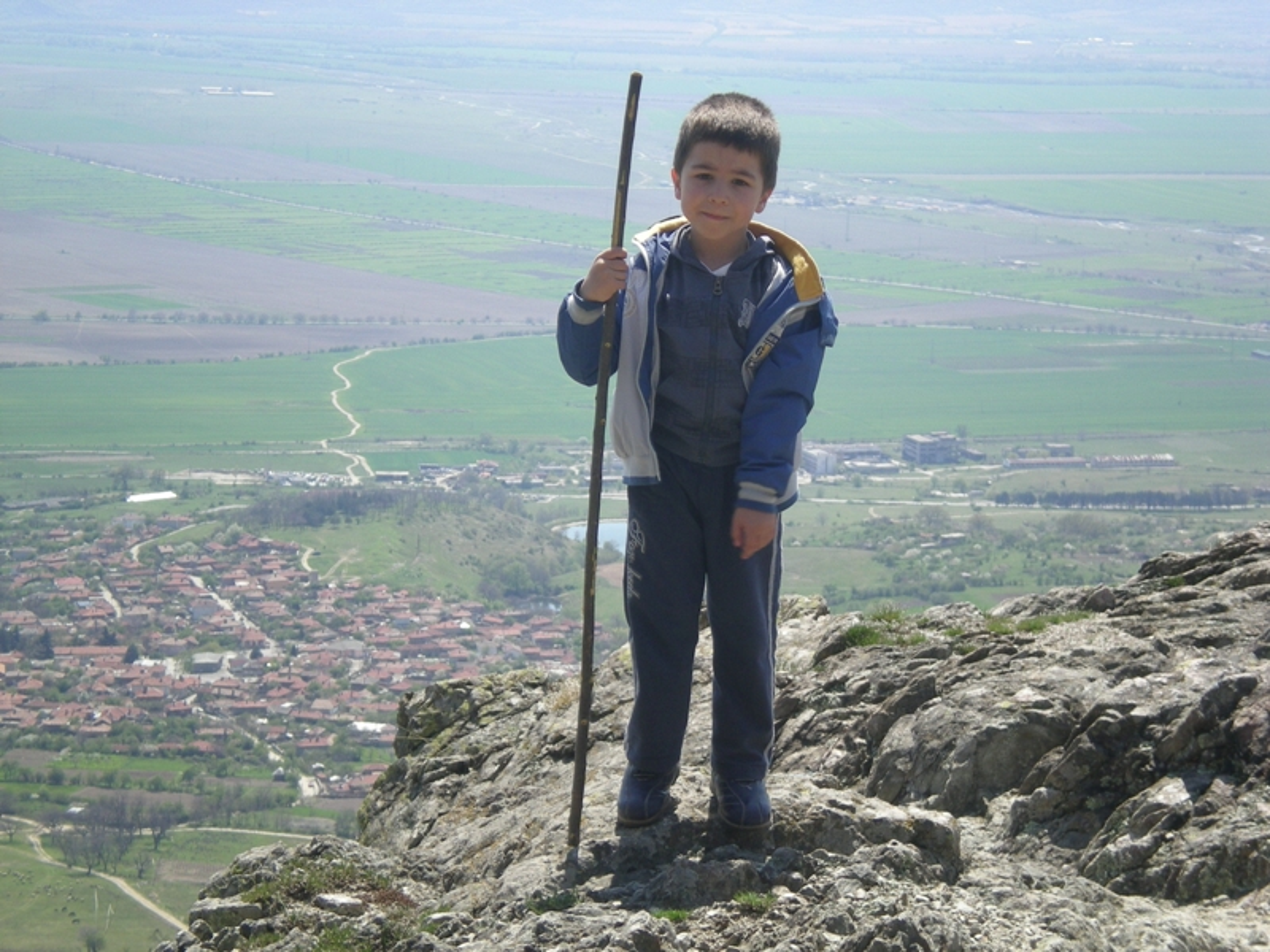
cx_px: 635
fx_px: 3852
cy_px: 476
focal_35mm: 105
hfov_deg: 18.7
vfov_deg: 14.1
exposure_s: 1/196
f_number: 5.7
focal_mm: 17.3
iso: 50
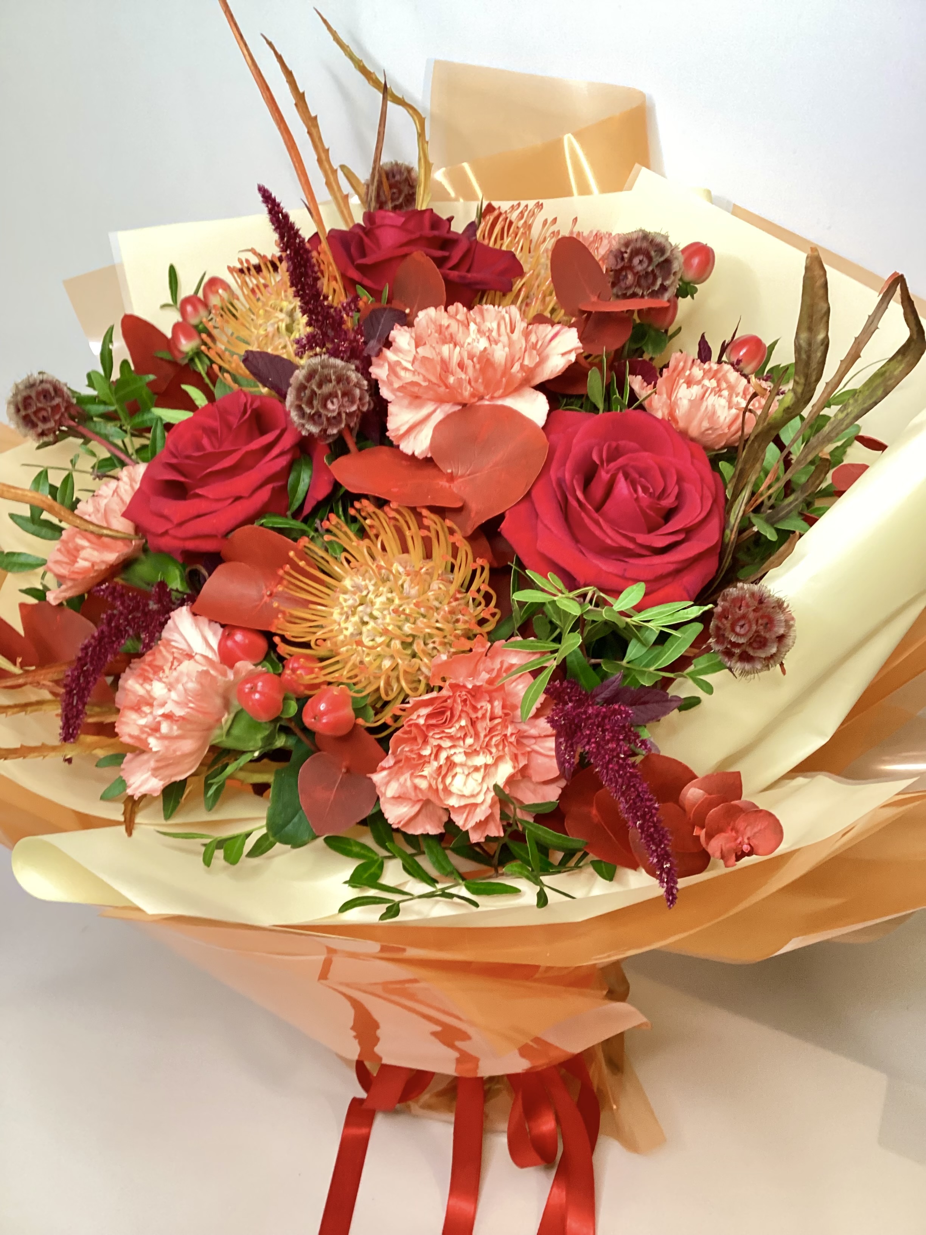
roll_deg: +0.7
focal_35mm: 31
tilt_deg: -38.0
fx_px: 1106
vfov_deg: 58.4
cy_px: 618
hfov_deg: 45.4
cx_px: 463
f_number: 2.4
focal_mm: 3.3
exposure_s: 1/33
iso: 400
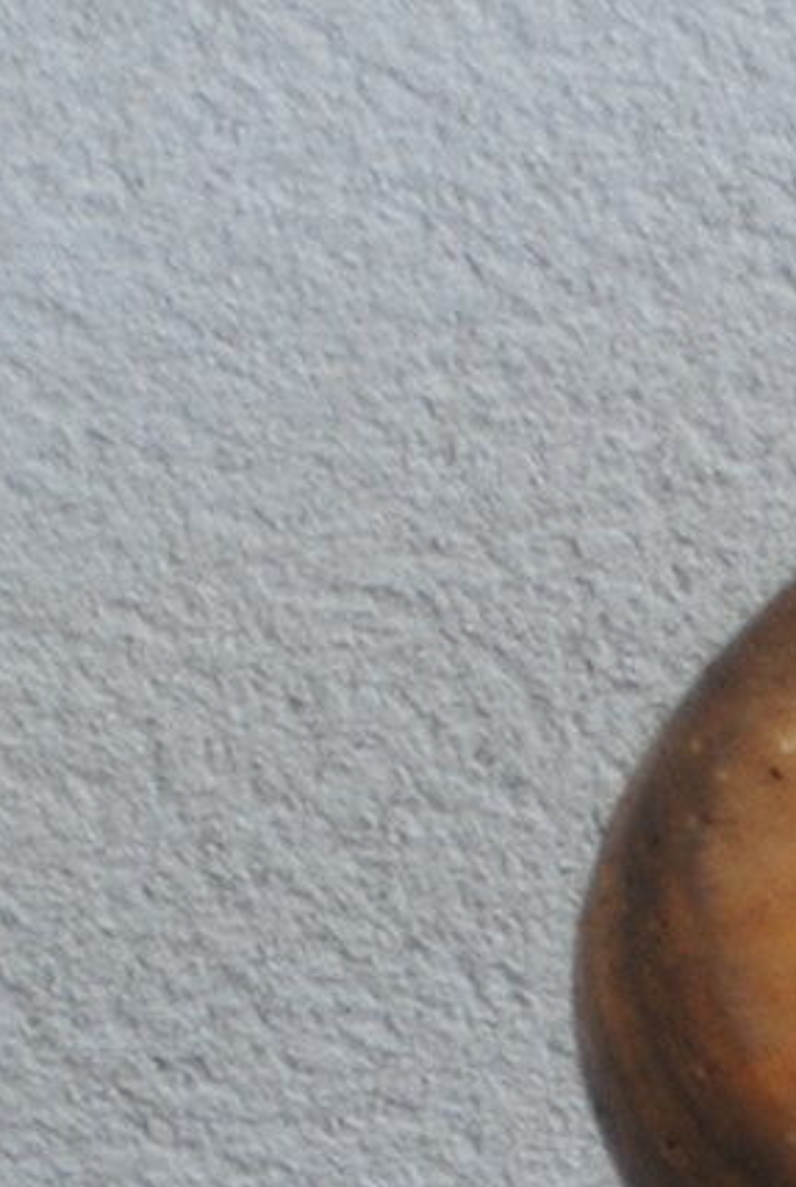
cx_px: 2177
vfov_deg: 5.9
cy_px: 3616
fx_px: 10735
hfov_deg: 4.1
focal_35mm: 325
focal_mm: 32
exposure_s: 1/80
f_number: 4.8
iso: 200
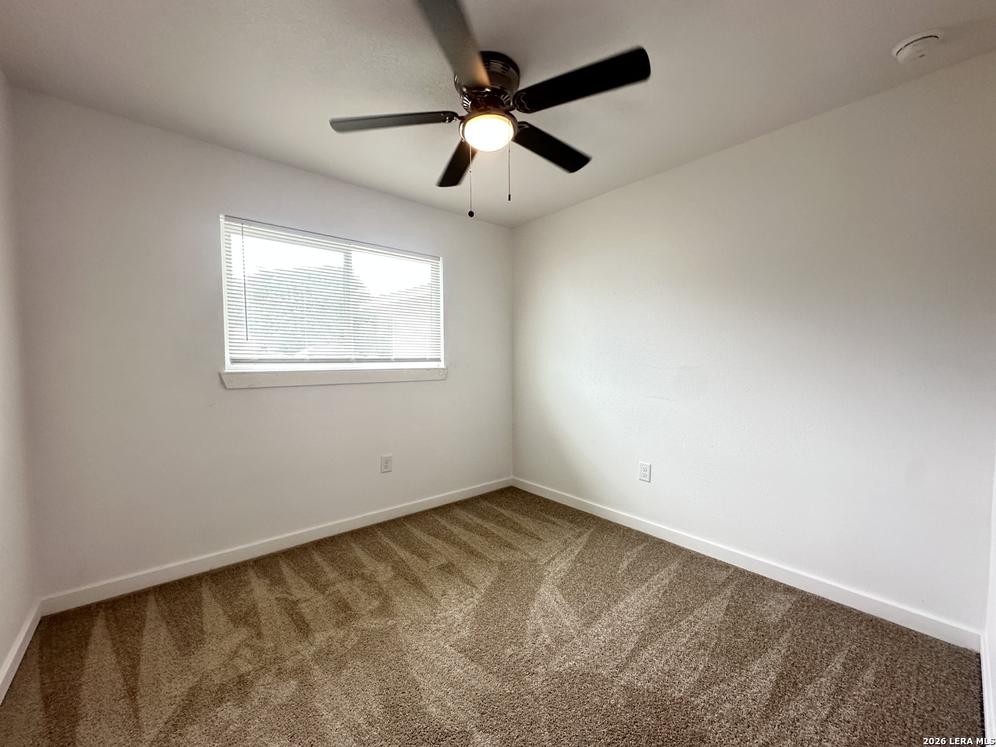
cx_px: 498
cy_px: 374
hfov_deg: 102.1
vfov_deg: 85.7
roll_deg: +0.2
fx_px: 403
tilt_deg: -2.2
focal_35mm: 14
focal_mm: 2.22
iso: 250
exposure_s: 1/120
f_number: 2.2
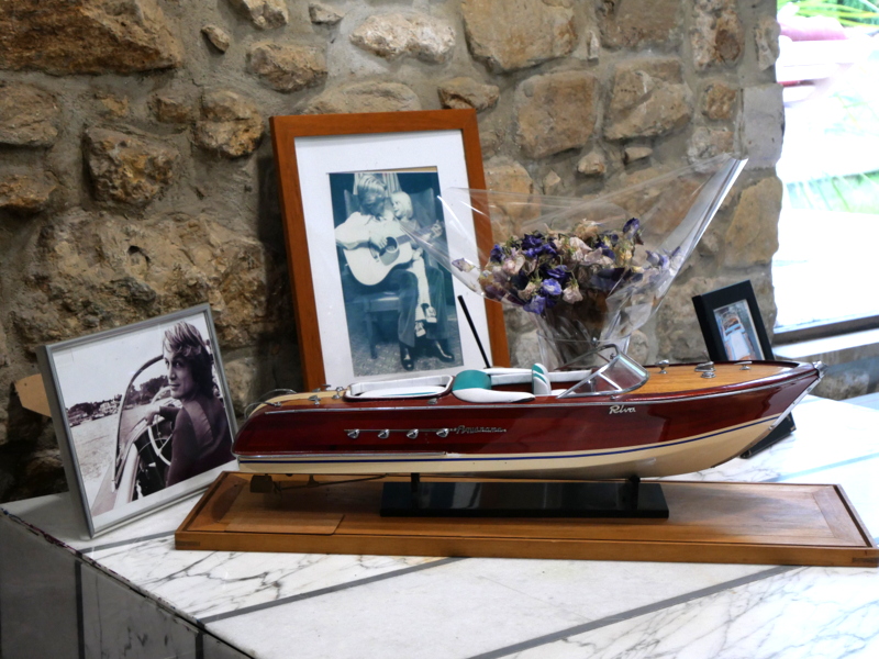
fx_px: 1625
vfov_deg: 22.9
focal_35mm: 64
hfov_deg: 30.3
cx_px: 440
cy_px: 330
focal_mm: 32
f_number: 5.6
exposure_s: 1/80
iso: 1000
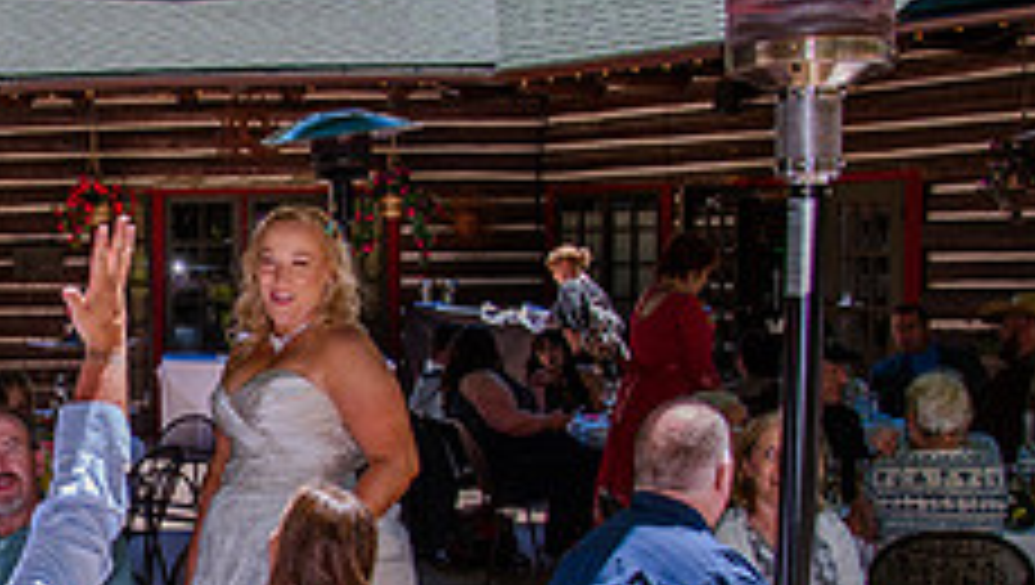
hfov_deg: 30.5
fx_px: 1758
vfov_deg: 18.8
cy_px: 405
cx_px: 0
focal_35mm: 64
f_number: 6.3
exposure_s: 1/400
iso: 320
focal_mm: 24
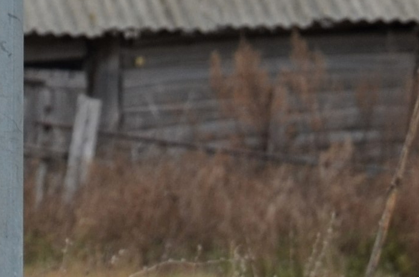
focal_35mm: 1118
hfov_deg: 1.8
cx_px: -132
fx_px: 12977
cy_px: -494
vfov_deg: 1.2
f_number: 7.1
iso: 200
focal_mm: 105
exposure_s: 1/200
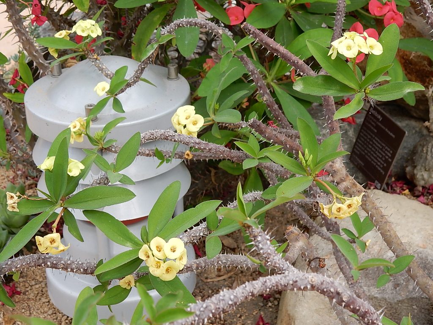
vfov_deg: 20.7
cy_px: 162
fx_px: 888
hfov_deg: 27.4
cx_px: 216
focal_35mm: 71
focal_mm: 12.6
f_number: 4.8
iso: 125
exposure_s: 1/80
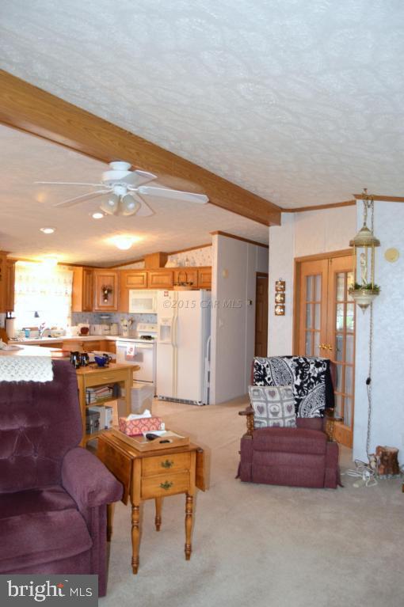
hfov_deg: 47.9
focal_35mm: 27
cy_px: 304
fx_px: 455
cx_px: 202
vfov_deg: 67.4
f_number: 4
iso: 100
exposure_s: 1/13
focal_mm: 18
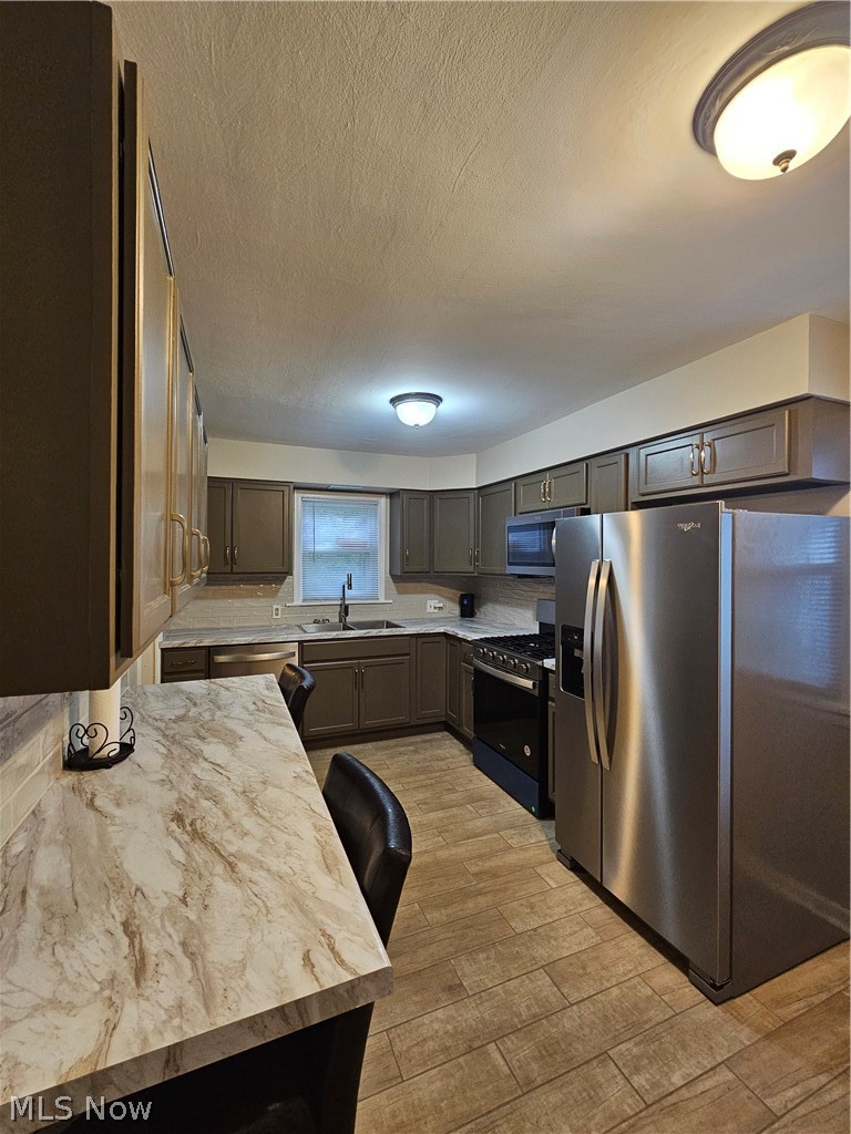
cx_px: 426
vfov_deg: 106.2
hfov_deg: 89.9
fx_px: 426
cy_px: 567
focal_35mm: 13
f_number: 2.2
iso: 320
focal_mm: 2.2
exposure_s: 1/60
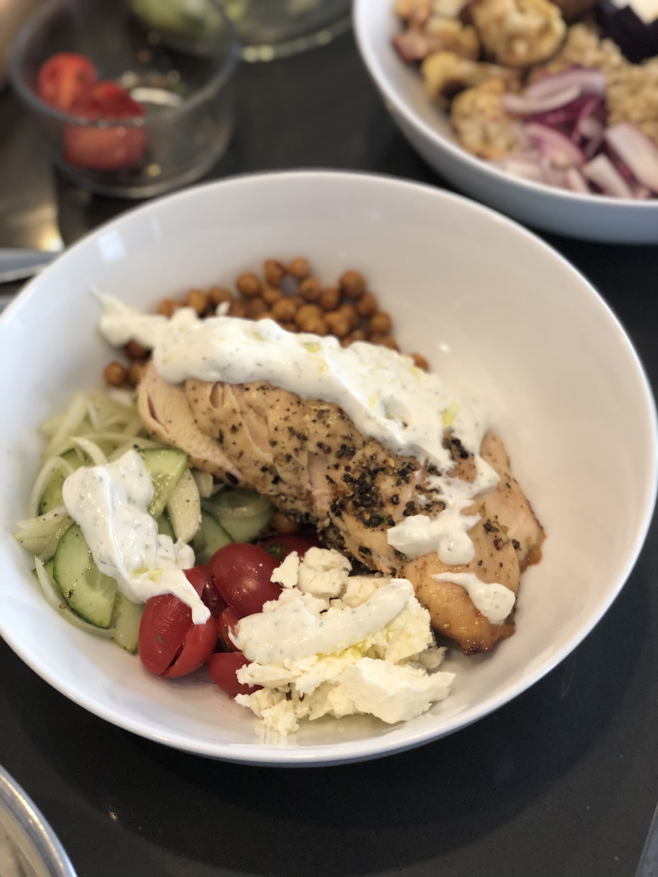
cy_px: 438
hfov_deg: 28.0
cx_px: 329
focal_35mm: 52
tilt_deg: -55.1
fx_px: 1318
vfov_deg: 36.8
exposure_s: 1/60
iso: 100
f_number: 2.4
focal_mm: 6
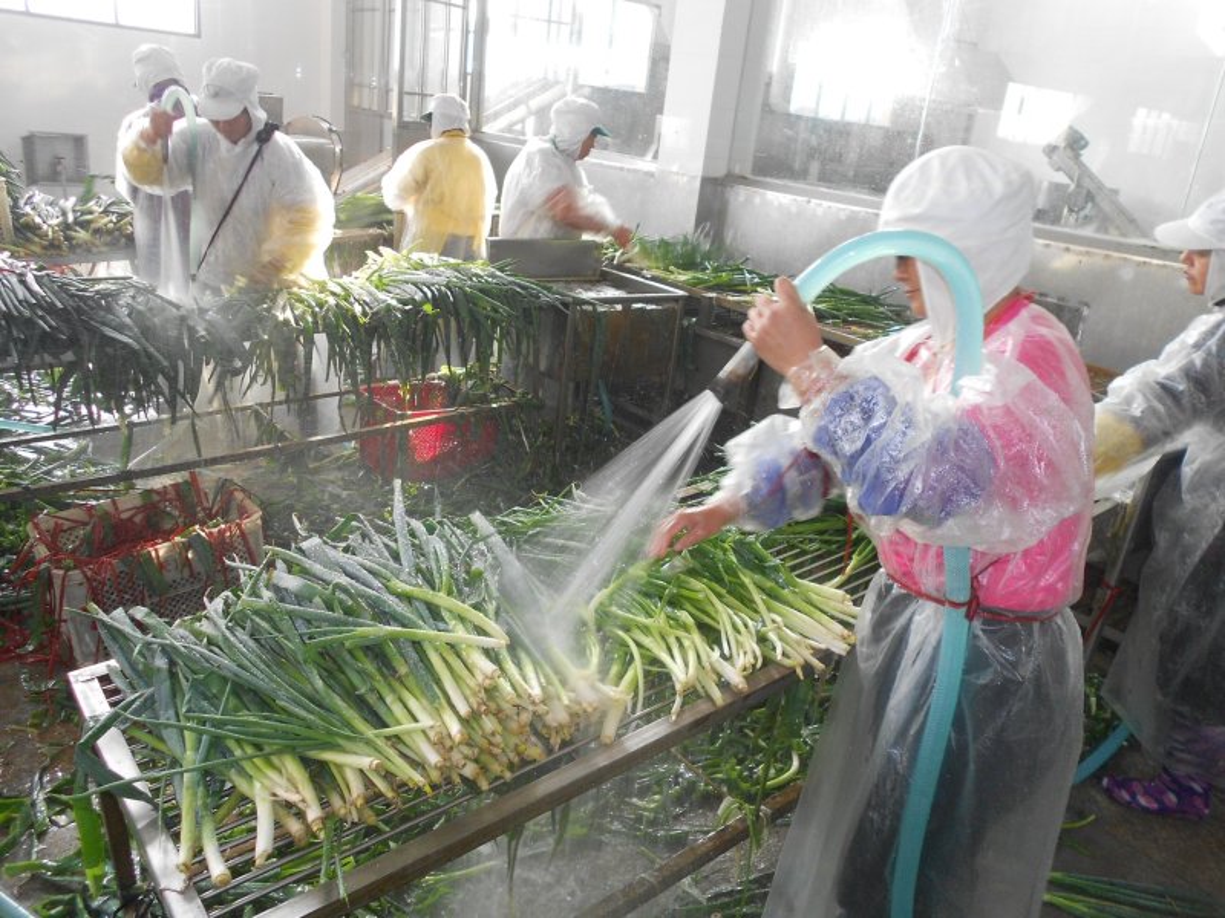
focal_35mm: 26
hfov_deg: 67.3
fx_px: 920
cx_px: 612
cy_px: 459
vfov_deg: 53.1
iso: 125
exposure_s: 1/30
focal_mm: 4.6
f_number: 3.2
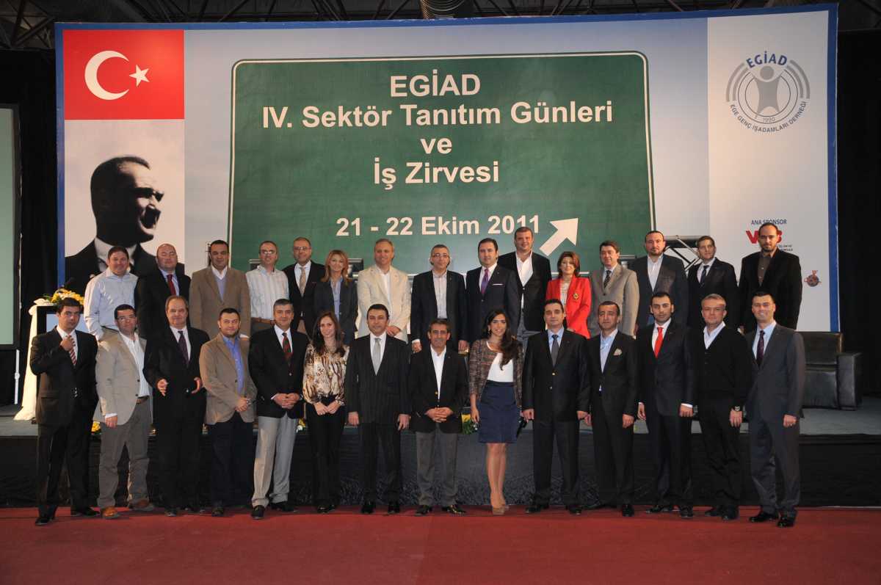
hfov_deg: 53.2
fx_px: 880
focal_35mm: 36
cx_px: 440
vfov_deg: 36.8
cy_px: 292
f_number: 4.5
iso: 500
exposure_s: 1/60
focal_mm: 24
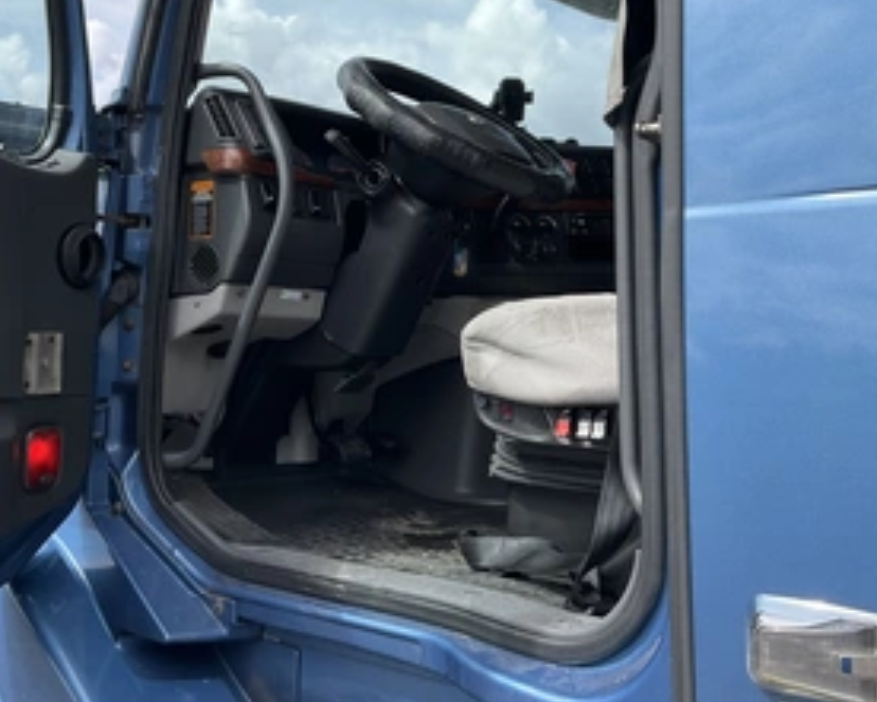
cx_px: 391
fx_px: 1065
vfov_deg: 36.2
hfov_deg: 44.7
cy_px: 251
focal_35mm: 41
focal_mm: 3
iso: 25
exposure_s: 1/1098
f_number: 1.8
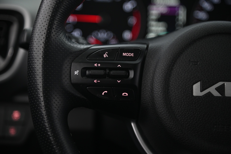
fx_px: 769
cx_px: 116
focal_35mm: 120
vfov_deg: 11.4
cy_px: 77
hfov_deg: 17.1
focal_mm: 120
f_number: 4
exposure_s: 1/15
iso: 2000
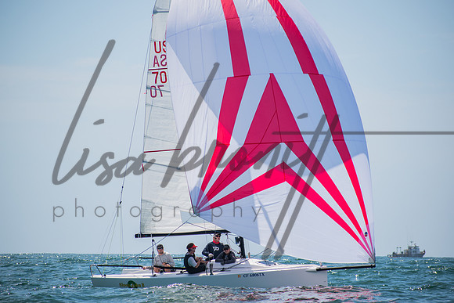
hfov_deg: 8.1
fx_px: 3216
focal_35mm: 255
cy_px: 152
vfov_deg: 5.4
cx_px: 227
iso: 200
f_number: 6.3
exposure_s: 1/1000
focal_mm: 170
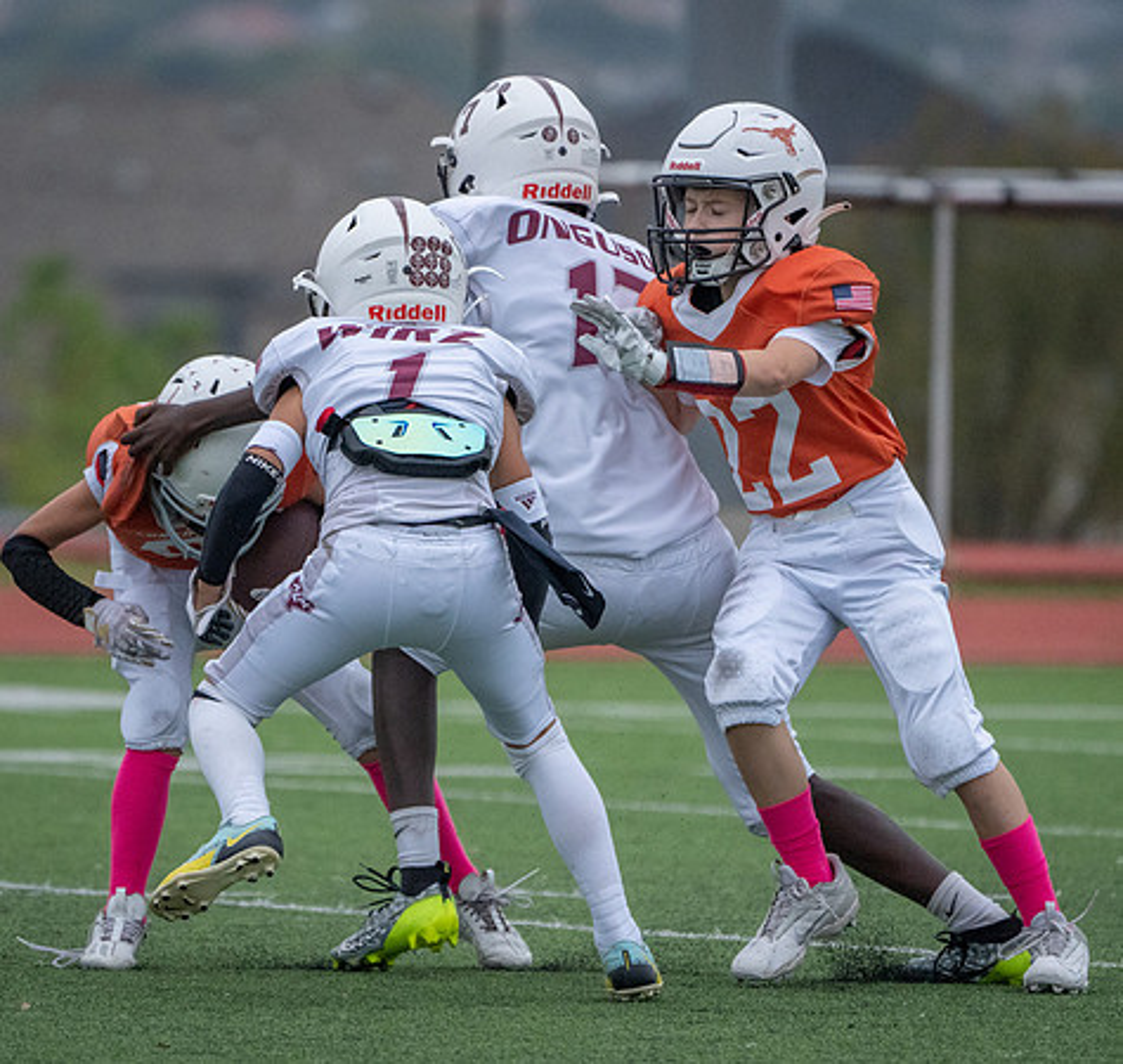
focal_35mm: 610
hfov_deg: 2.9
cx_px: 461
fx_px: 21813
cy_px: 513
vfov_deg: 2.8
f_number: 5.6
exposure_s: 1/1250
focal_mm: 367
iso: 3200
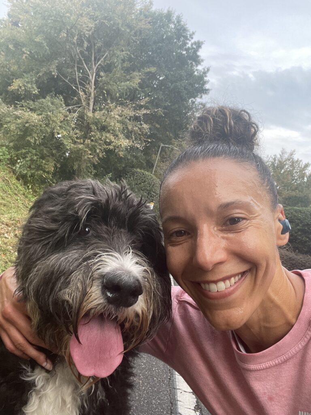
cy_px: 208
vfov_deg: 60.0
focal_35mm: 30
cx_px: 156
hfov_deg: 46.8
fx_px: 359
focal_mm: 2.71
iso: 64
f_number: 2.2
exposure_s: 1/121
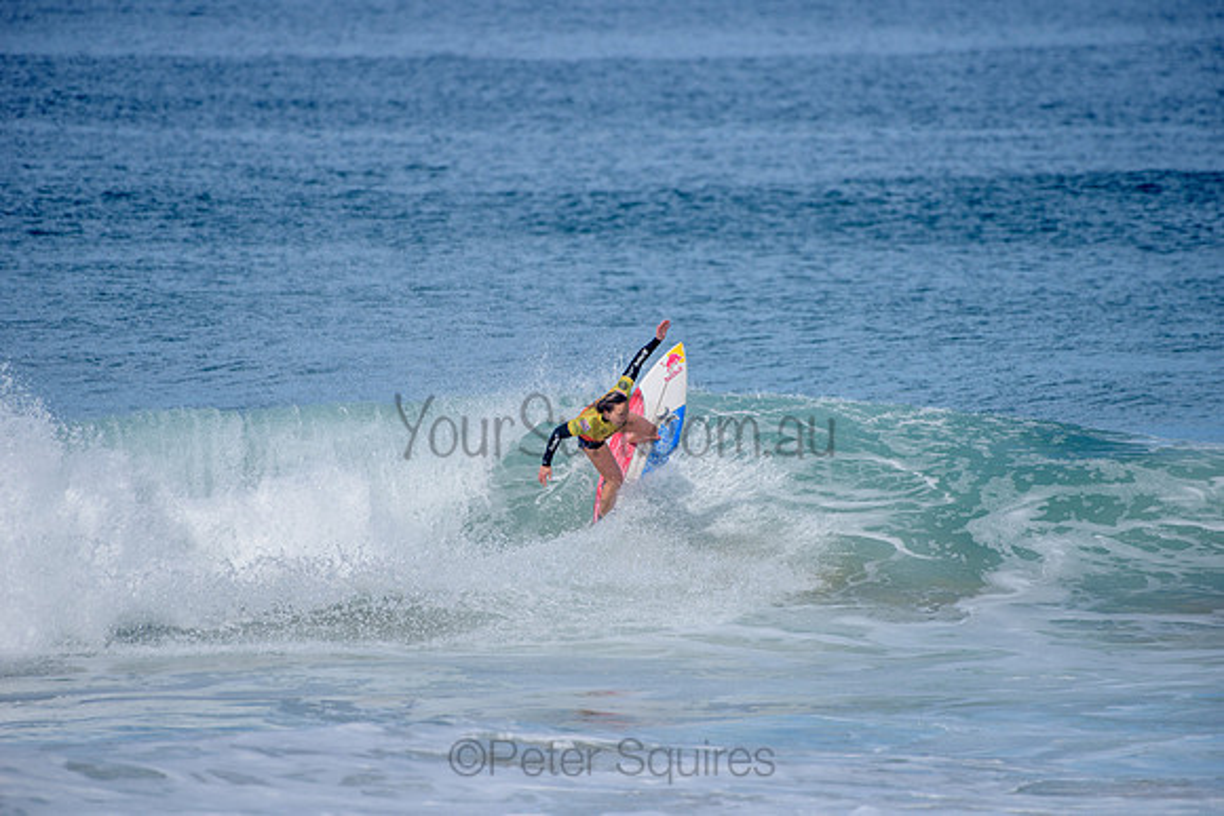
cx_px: 612
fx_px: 17003
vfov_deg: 2.8
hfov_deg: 4.1
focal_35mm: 500
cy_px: 408
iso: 250
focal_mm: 500
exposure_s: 1/2500
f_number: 6.3
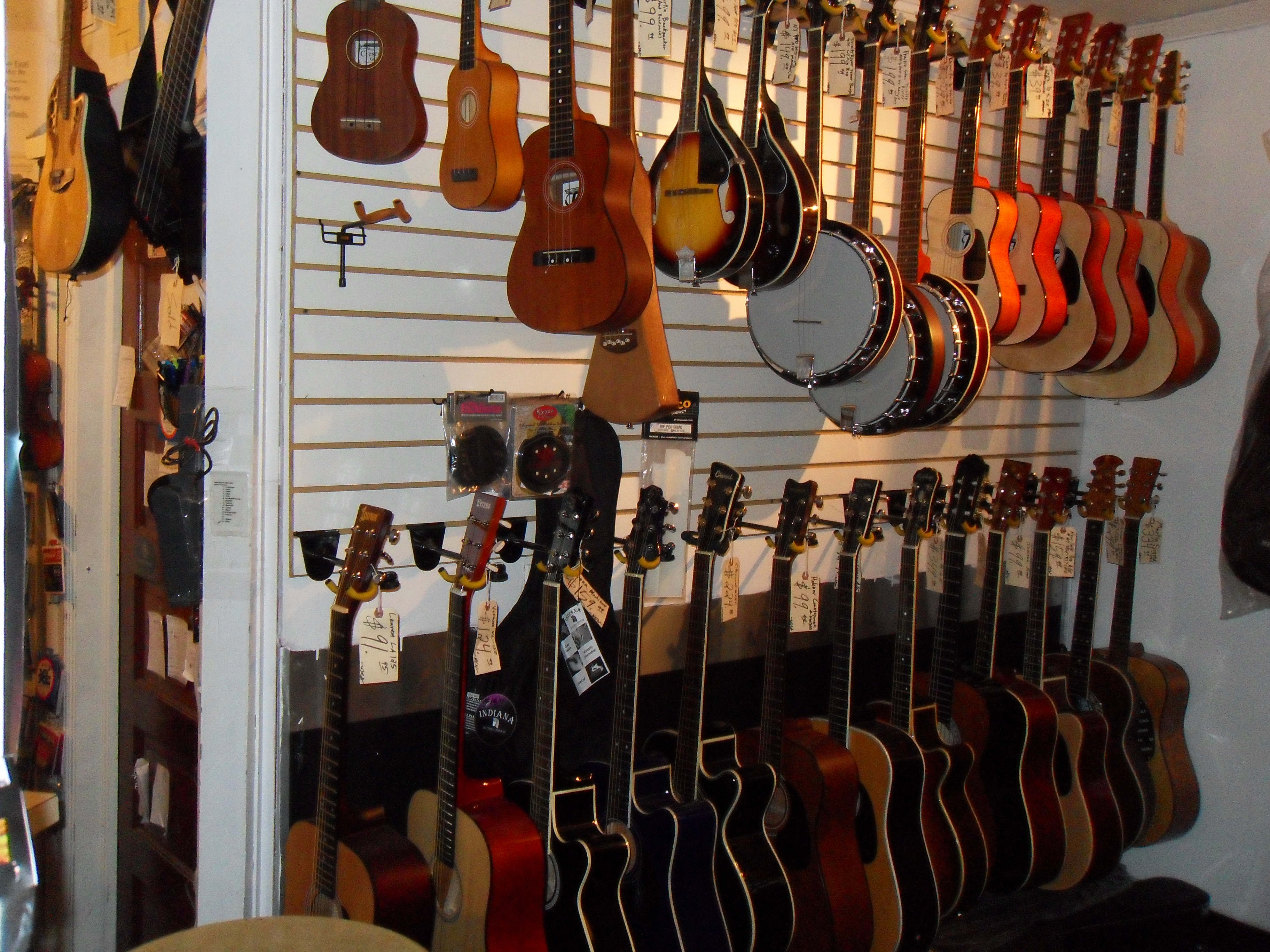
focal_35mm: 35
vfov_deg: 40.7
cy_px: 476
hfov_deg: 52.6
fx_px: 1284
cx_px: 635
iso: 400
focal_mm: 6.3
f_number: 3.5
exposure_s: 1/45
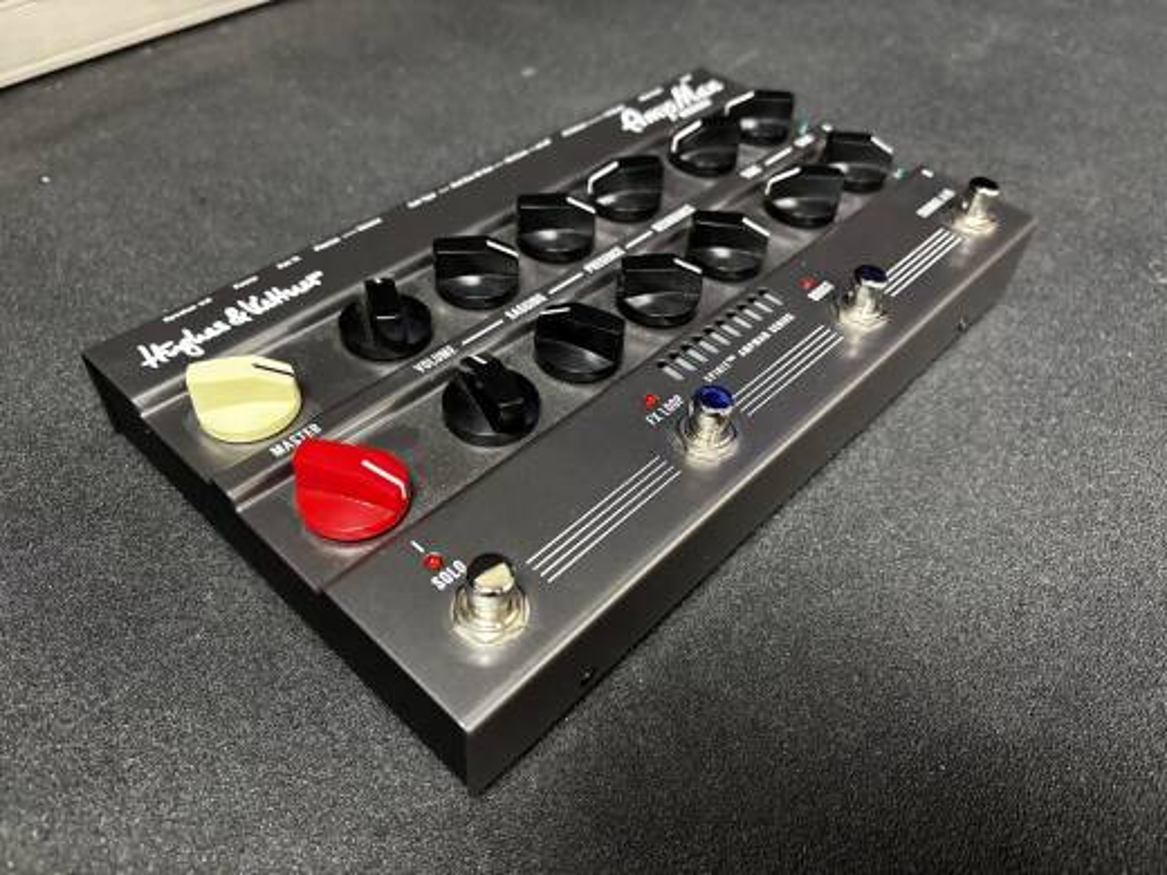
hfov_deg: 67.3
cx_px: 584
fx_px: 877
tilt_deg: -47.4
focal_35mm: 26
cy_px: 438
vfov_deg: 53.1
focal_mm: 5.96
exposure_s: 1/40
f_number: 1.6
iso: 500
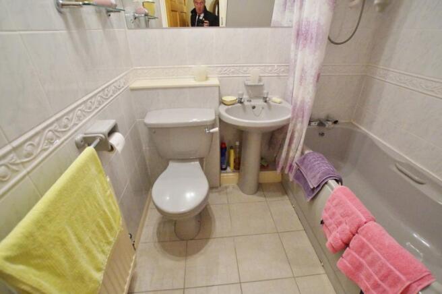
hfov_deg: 95.0
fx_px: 202
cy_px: 147
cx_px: 221
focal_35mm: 16
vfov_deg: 71.9
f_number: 4.5
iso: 3200
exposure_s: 1/125
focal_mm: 11
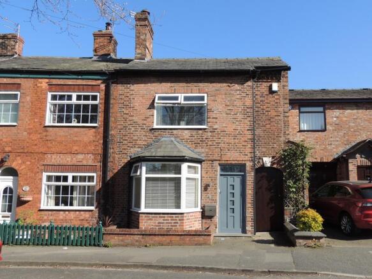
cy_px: 140
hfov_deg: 71.6
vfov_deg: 56.8
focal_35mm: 24
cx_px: 186
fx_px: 258
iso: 100
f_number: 3
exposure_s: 1/1000
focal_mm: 4.3
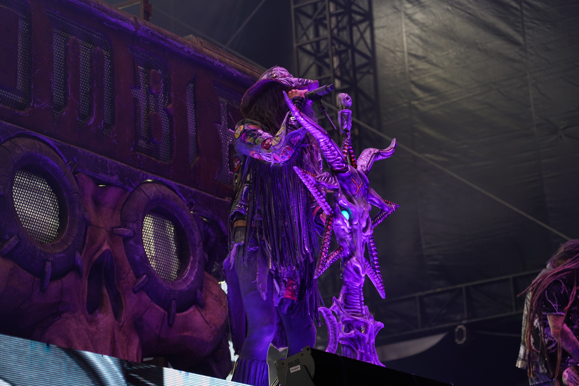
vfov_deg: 13.0
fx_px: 1689
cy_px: 193
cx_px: 290
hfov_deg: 19.5
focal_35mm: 105
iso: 200
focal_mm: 105
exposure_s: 1/125
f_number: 4
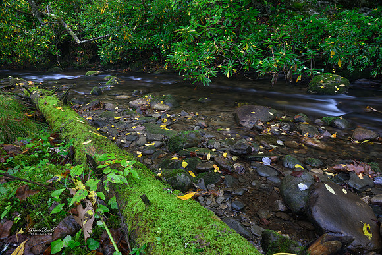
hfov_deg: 73.7
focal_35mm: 24
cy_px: 128
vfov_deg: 53.2
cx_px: 191
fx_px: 255
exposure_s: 10
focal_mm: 24
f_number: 16
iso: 64
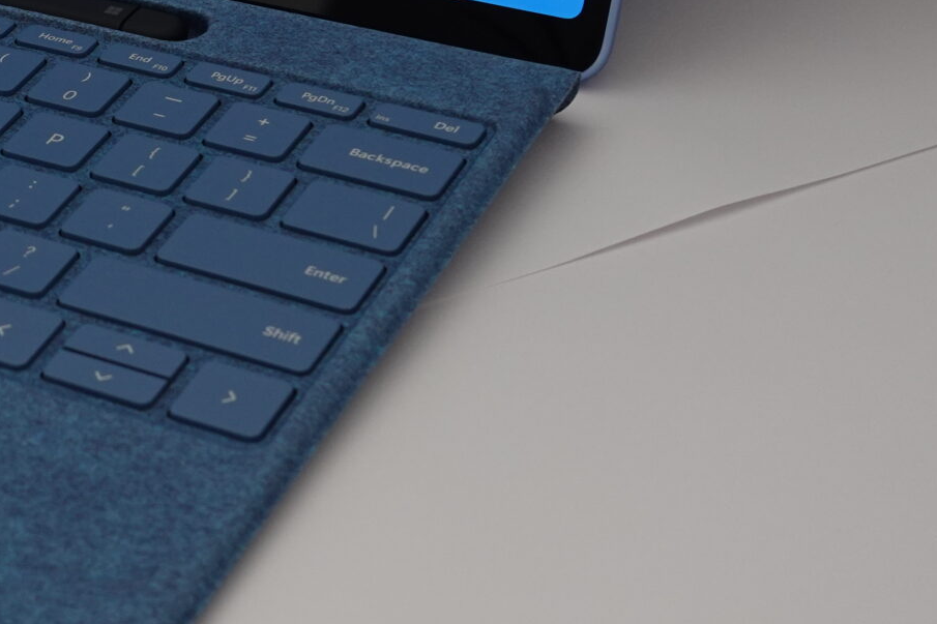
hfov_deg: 19.6
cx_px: -120
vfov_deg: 13.5
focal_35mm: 99
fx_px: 2576
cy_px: -90
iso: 320
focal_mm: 13.15
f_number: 4
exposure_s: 1/160
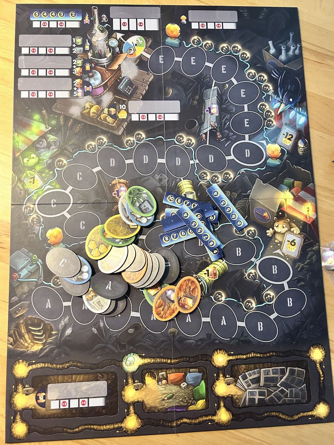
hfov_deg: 53.0
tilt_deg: -81.3
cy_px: 222
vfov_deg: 67.3
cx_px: 167
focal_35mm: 26
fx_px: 335
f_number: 1.5
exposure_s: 1/50
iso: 400
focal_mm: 5.7
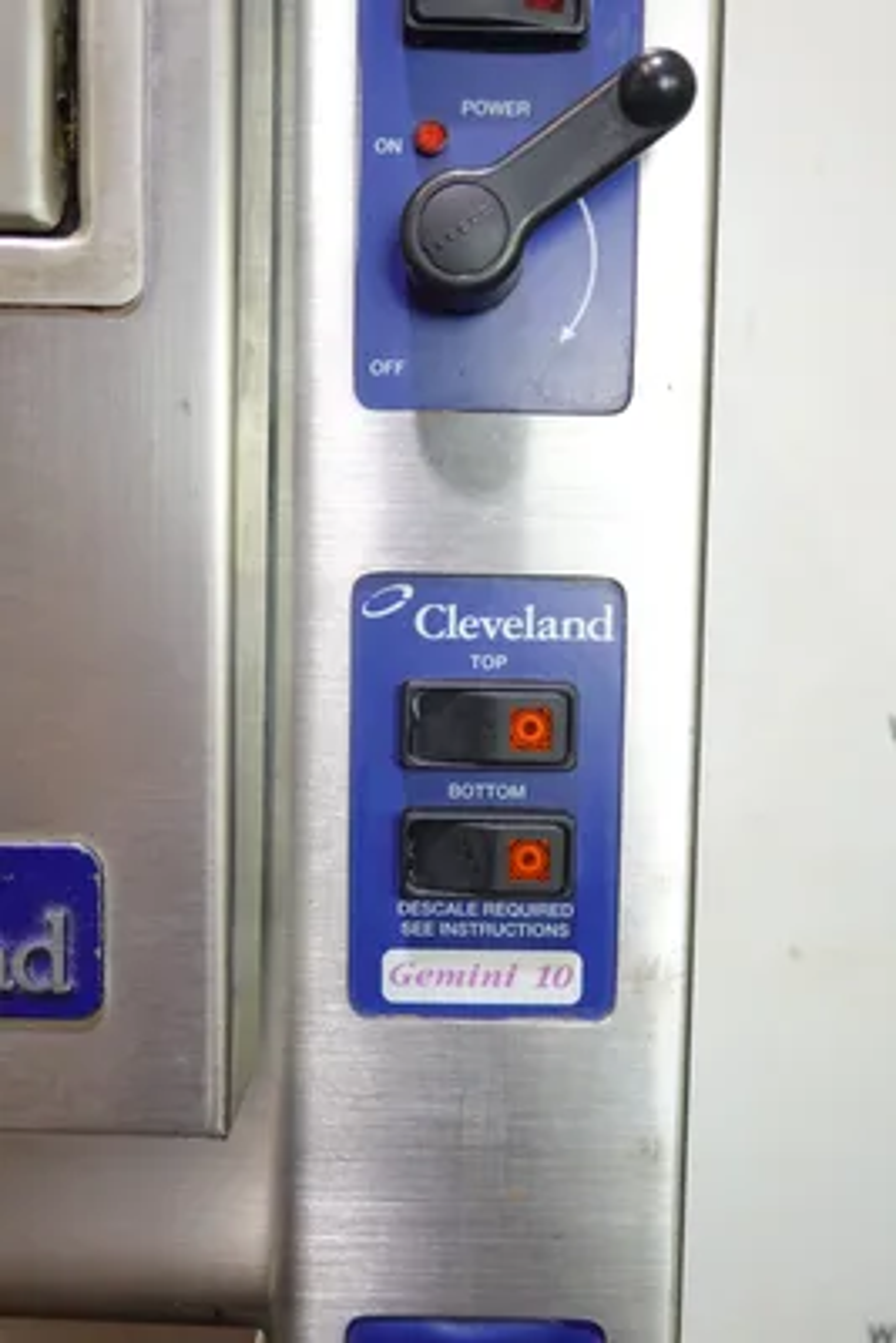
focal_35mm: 34
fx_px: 1268
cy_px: 672
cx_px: 448
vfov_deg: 55.8
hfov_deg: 38.9
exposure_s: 1/6
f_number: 3.5
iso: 100
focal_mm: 12.51
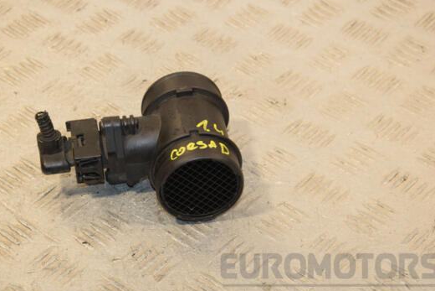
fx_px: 1088
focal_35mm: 90
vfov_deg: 15.2
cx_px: 205
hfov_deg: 22.6
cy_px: 154
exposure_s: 1/200
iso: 800
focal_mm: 52
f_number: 7.1
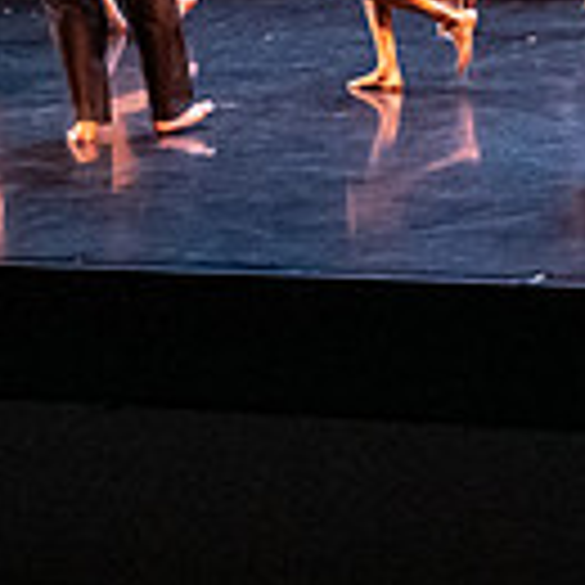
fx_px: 2639
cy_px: -268
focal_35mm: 138
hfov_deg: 12.4
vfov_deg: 12.1
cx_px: 694
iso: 6400
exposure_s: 1/320
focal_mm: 28
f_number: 3.5
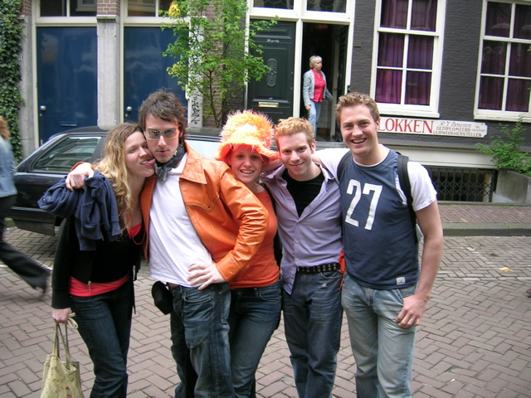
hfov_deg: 52.6
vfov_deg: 40.7
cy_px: 199
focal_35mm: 35
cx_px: 266
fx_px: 537
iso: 50
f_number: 2.8
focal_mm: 5.4
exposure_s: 1/55.5
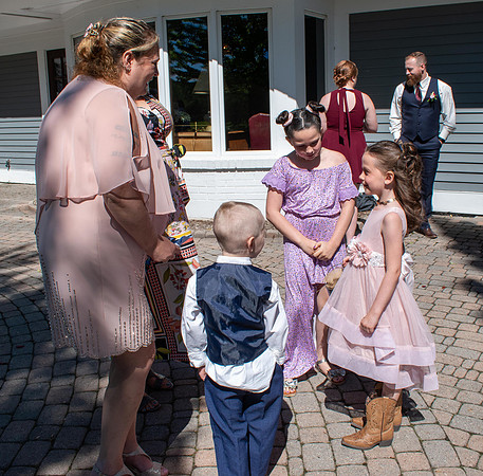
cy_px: 221
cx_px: 264
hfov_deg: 45.6
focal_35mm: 37
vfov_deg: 45.0
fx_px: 574
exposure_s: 1/500
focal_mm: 18
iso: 200
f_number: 11
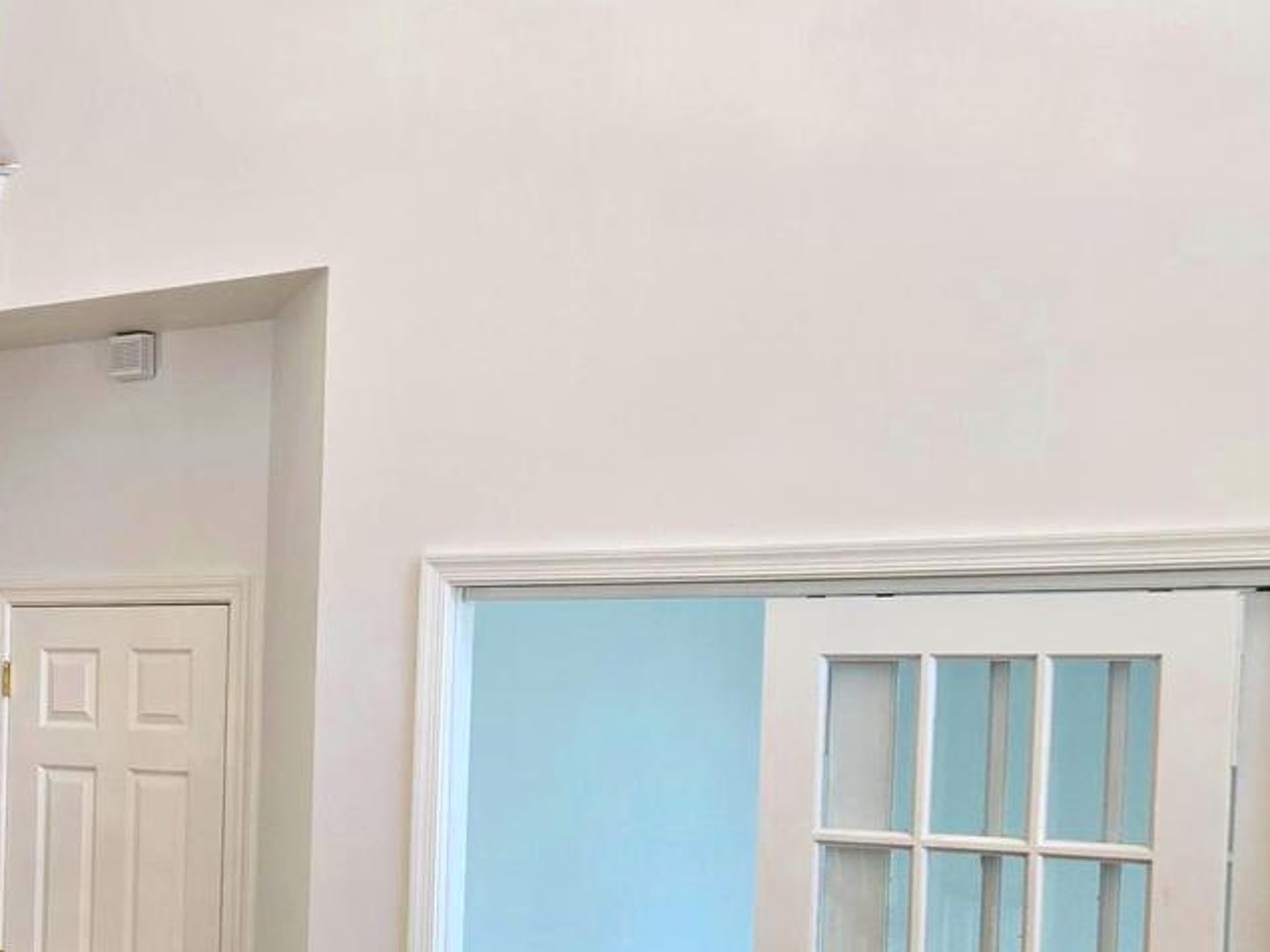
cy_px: 771
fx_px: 1908
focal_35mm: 52
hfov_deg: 35.1
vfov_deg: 27.4
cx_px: 171
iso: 50
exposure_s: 1/60
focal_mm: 5.4
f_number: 1.8
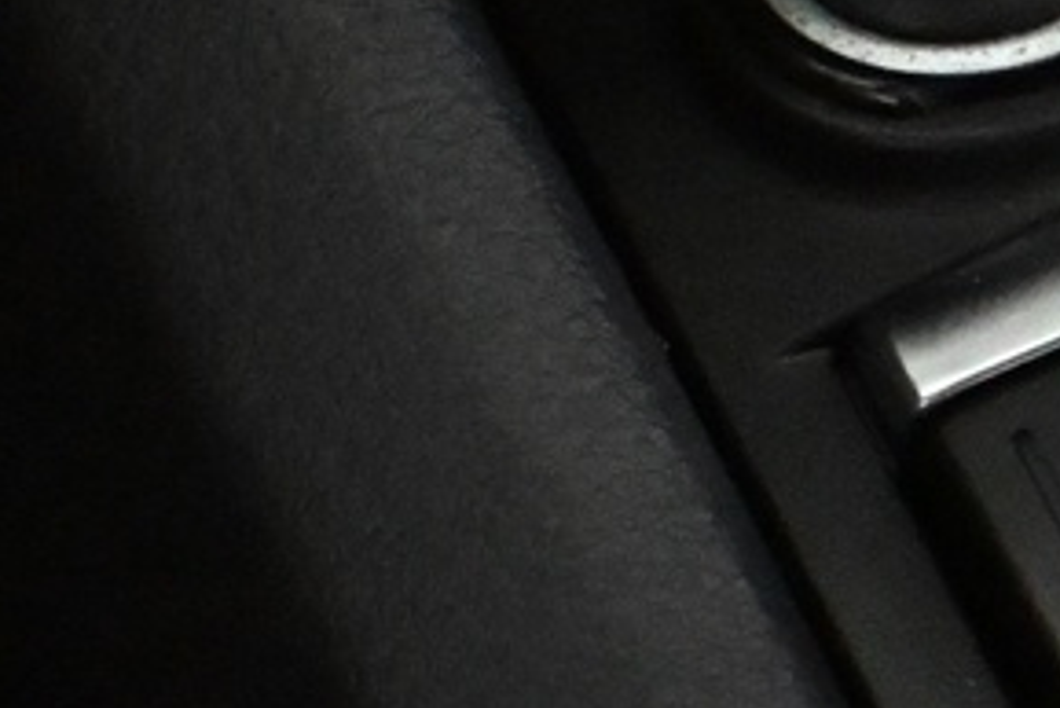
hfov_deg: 7.6
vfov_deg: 5.5
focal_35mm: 252
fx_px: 7423
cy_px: 503
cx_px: 2498
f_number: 4.8
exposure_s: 1/60
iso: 10000
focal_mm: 30
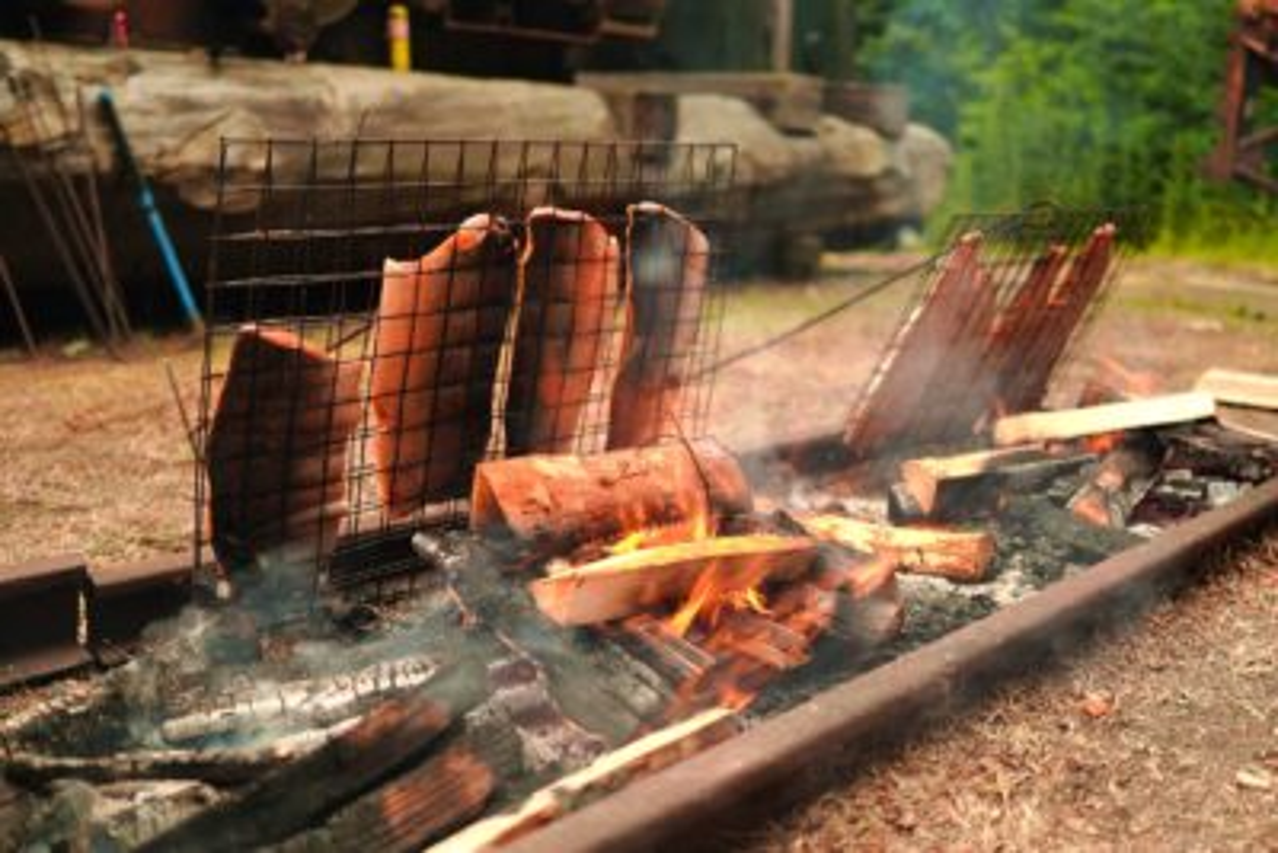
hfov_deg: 54.4
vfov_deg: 37.9
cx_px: 639
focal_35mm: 35
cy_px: 426
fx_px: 1243
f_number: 1.8
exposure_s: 1/40
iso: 125
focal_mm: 35
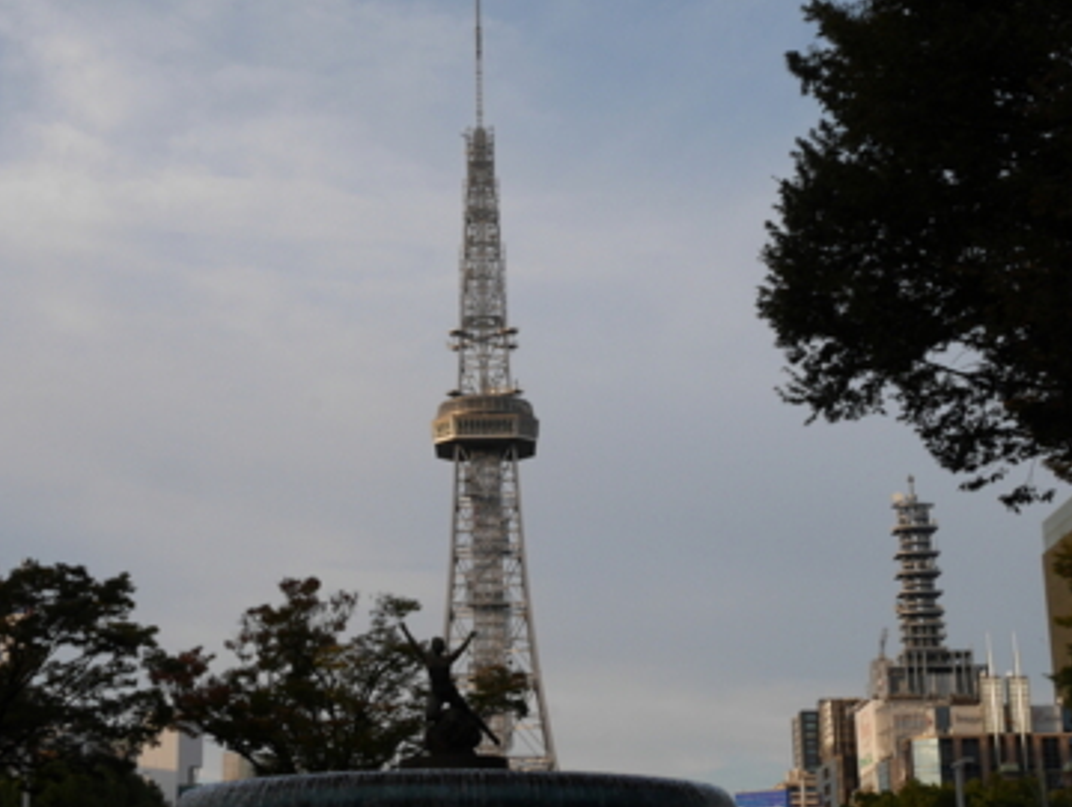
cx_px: 336
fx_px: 2171
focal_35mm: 70
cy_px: 362
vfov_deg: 21.1
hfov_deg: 27.5
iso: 200
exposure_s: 1/320
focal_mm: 21
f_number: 8
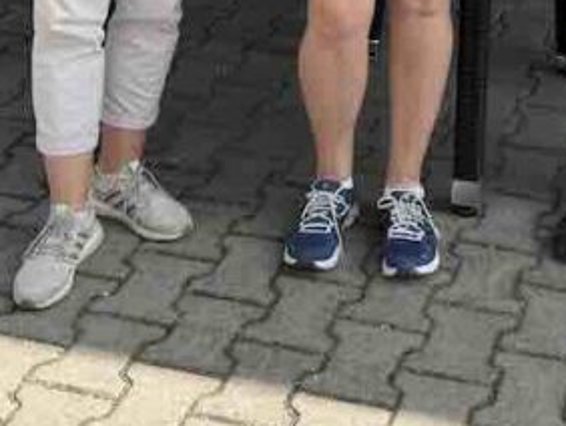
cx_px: 434
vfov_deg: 15.3
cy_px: -275
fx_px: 1424
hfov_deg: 22.3
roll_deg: -1.2
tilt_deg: -10.5
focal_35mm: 87
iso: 80
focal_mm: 6.76
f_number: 1.78
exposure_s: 1/1524
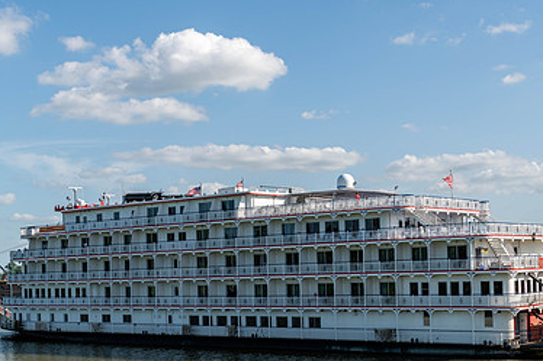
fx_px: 889
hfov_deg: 33.9
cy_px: 272
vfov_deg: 22.7
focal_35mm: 59
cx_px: 309
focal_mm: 38
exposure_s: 1/200
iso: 64
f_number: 8
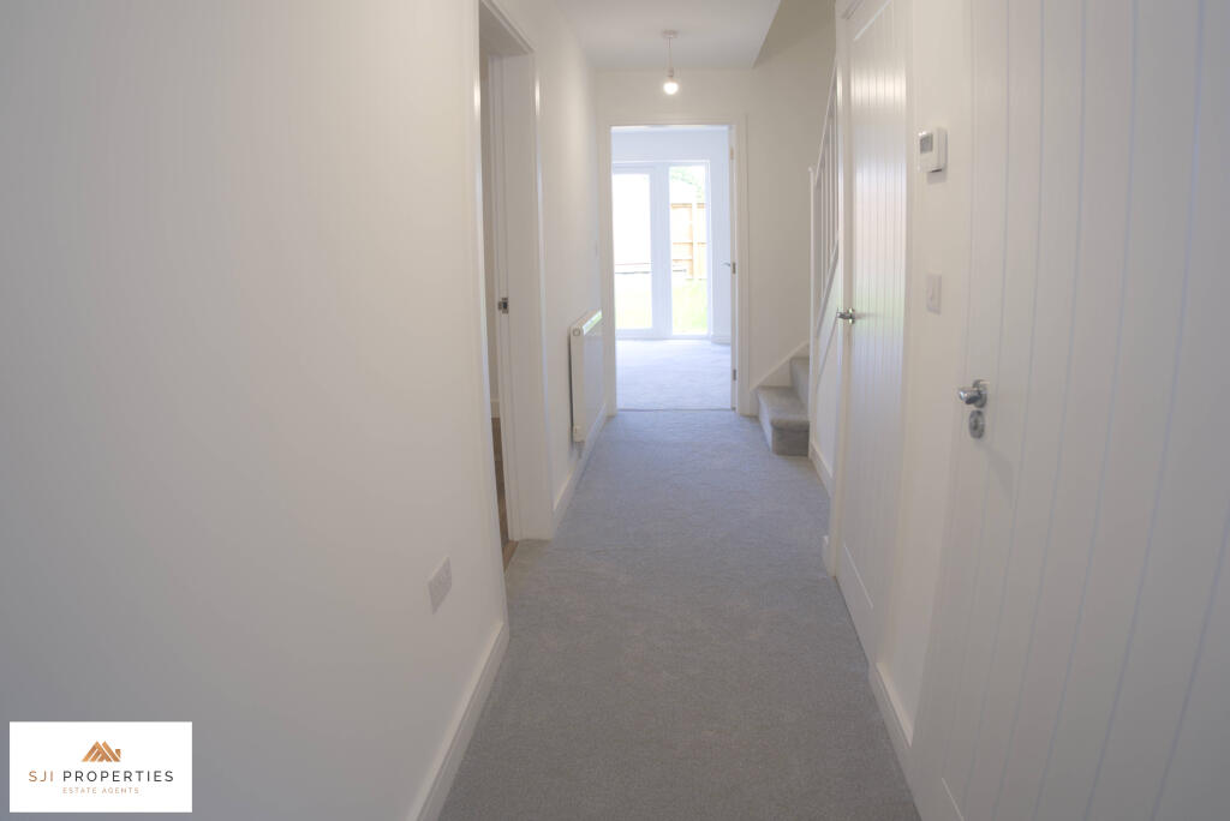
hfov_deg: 93.2
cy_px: 410
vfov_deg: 70.5
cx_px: 615
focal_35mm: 17
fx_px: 581
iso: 160
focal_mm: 17
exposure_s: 1/30
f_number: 4
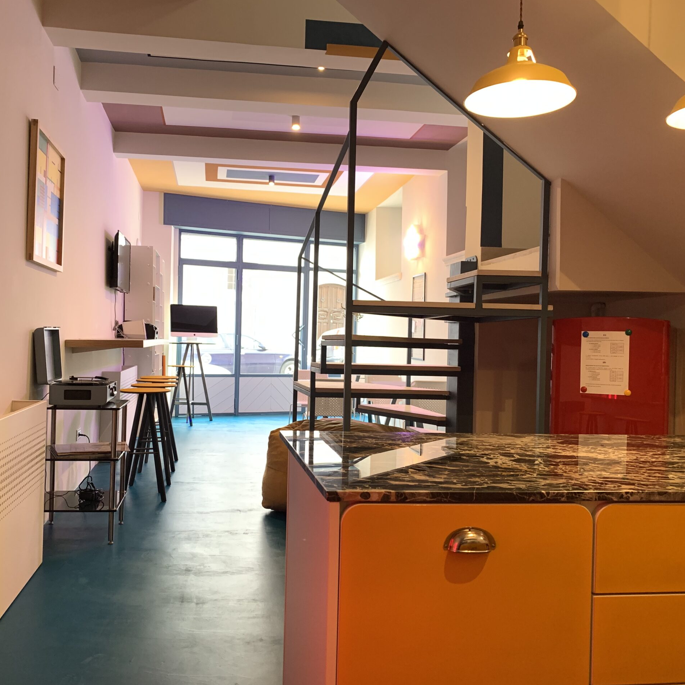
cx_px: 288
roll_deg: -1.6
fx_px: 694
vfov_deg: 52.5
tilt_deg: +0.1
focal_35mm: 31
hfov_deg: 52.3
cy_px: 339
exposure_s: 1/50
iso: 160
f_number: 1.8
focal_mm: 4.25
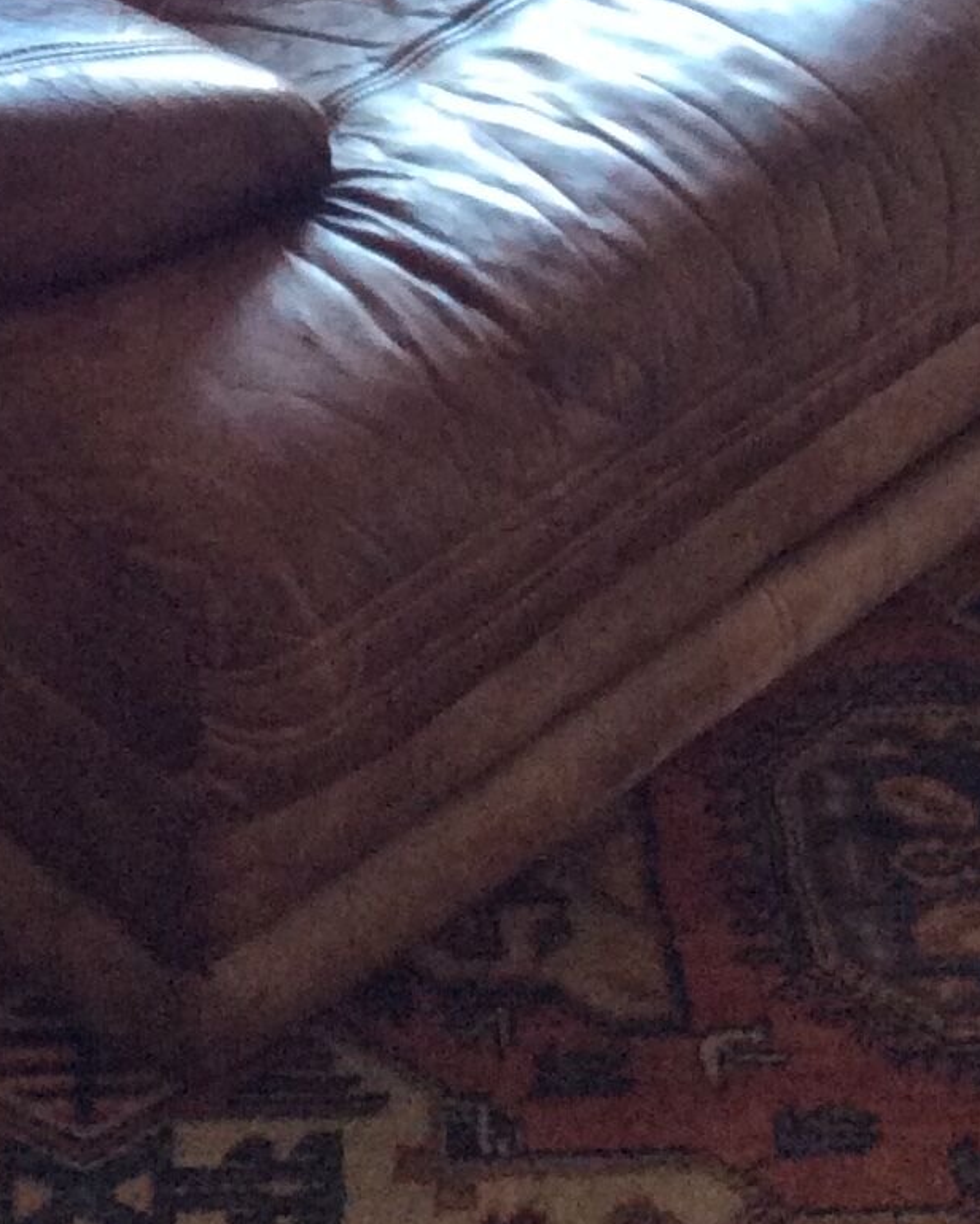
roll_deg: -0.3
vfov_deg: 17.6
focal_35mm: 105
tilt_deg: -28.1
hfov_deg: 14.6
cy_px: -175
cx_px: 221
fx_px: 3807
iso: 160
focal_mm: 3.3
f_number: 2.4
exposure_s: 1/25
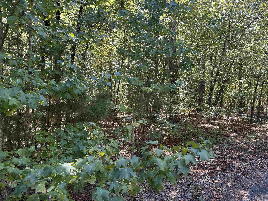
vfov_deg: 56.8
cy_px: 100
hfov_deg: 71.6
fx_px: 186
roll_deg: -0.5
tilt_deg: -2.3
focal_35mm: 24
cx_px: 134
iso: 64
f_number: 1.78
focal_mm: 6.76
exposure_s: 1/164
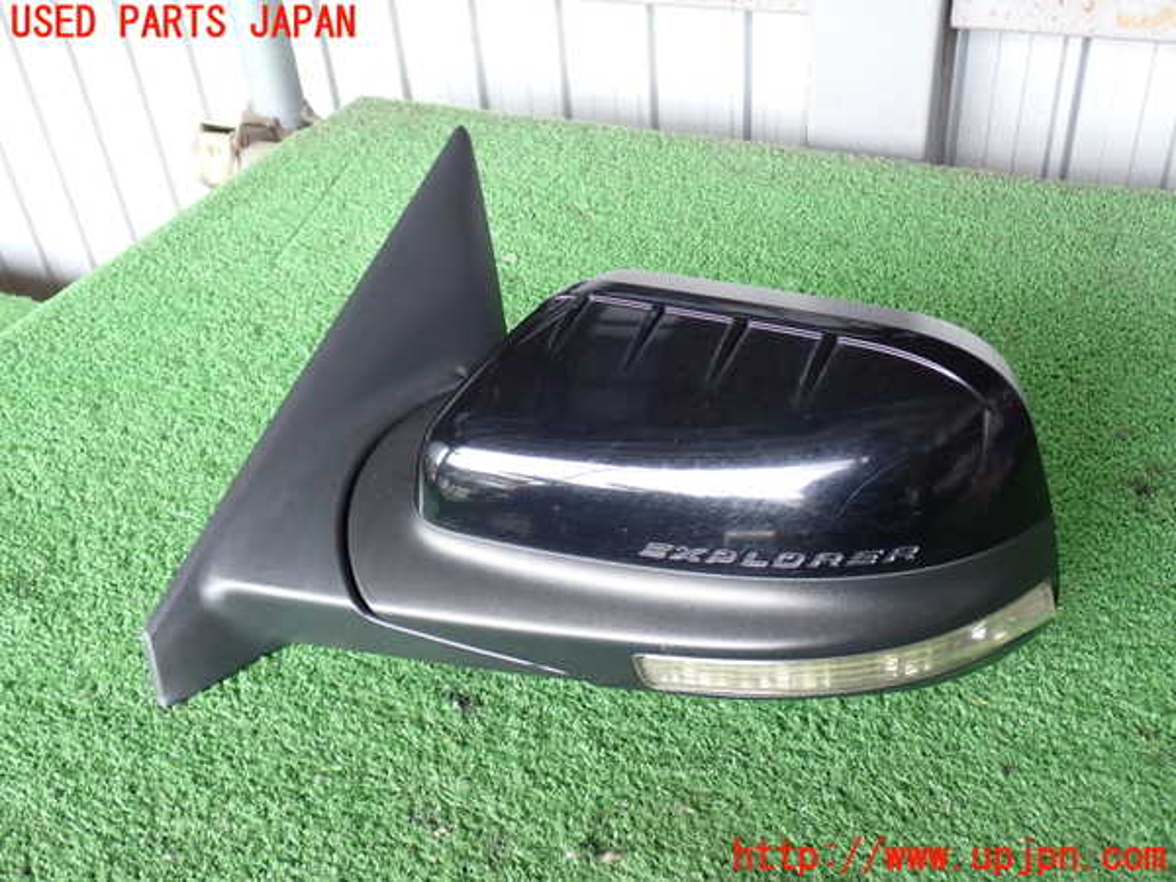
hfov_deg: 51.4
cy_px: 441
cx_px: 588
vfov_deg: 39.7
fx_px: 1223
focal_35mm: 36
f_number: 2.5
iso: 200
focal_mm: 6.37
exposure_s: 1/40
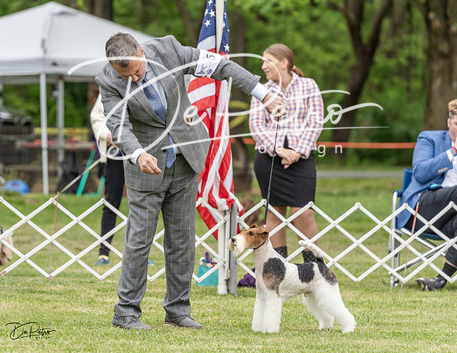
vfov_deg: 6.4
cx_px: 199
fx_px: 3134
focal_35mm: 235
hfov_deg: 8.3
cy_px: 176
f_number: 4.5
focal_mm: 195
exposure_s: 1/1000
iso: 640
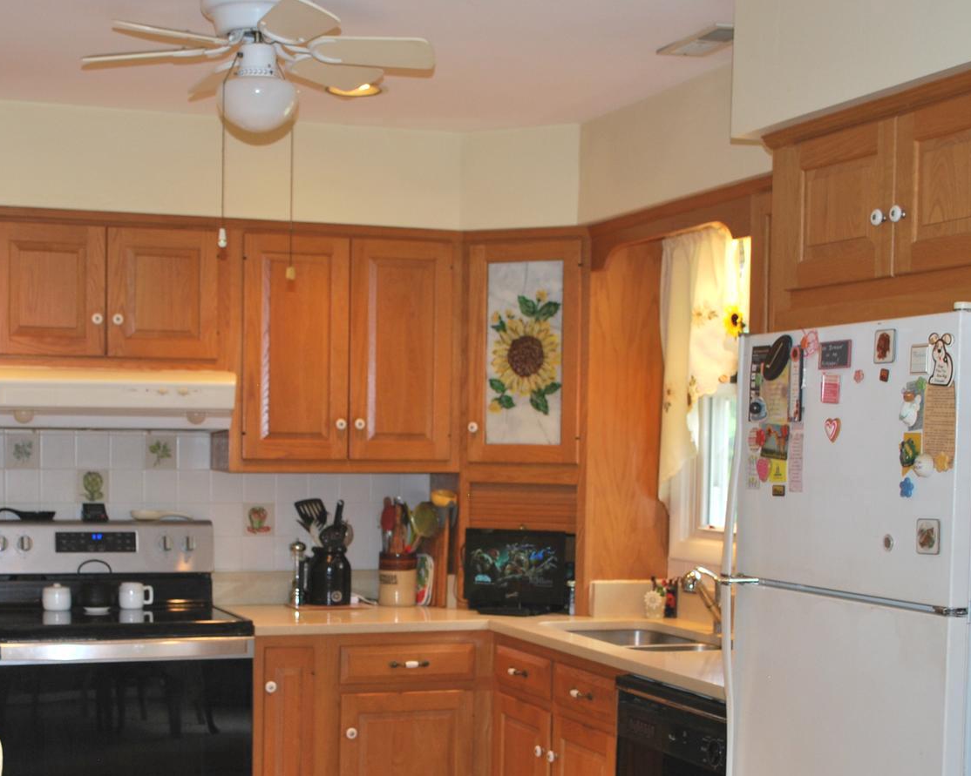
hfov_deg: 32.9
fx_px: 1638
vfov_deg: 26.4
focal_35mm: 57
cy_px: 568
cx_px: 397
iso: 200
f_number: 4
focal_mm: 22
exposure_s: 1/60
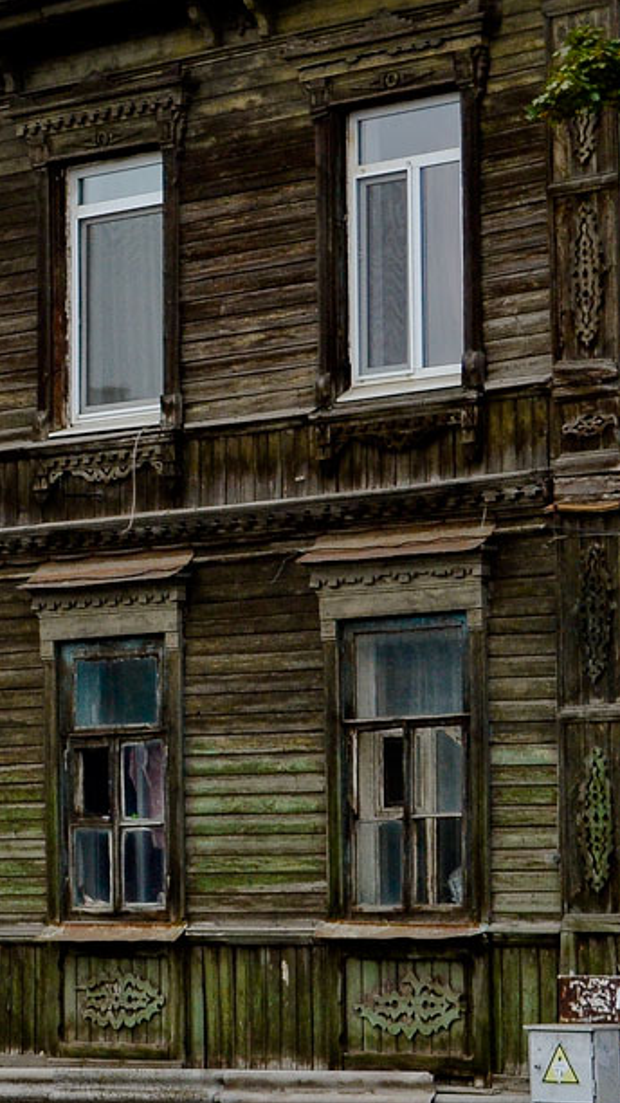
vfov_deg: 16.4
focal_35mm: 131
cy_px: 639
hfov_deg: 8.9
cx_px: -467
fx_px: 3831
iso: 200
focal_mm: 34
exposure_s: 1/320
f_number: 5.6
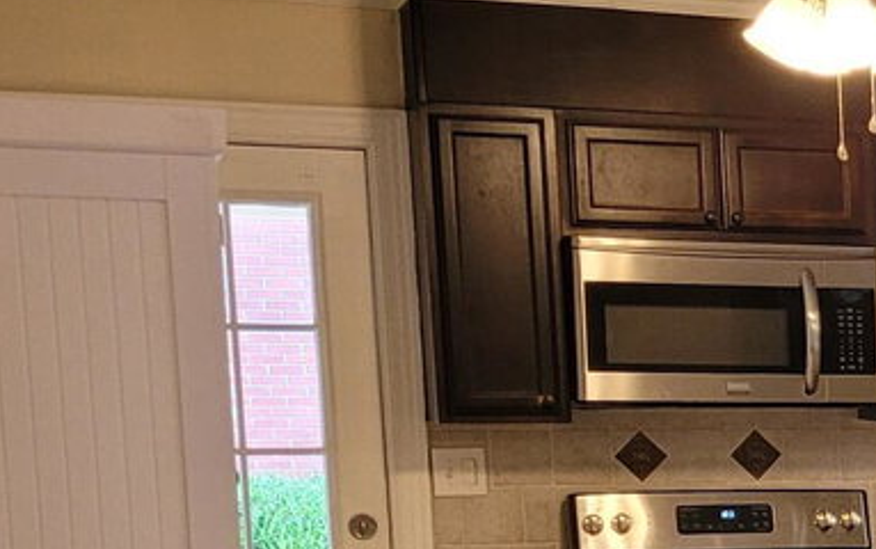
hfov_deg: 15.4
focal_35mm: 115
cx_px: 1606
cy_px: 787
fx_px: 2748
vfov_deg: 11.0
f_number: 1.8
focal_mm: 5.4
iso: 200
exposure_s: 1/60
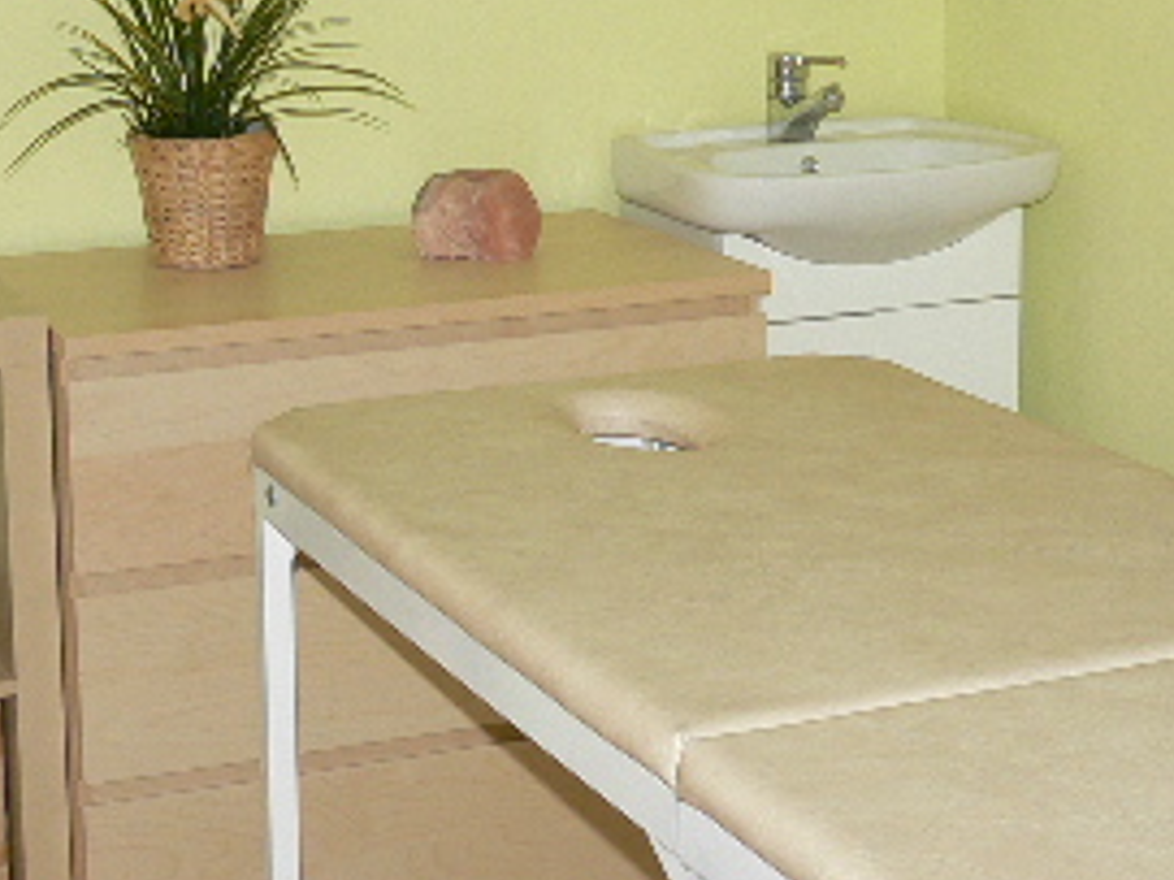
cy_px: 251
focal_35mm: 85
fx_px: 2881
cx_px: 706
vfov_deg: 17.3
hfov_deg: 23.0
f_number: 2.8
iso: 100
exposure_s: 1/60
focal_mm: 6
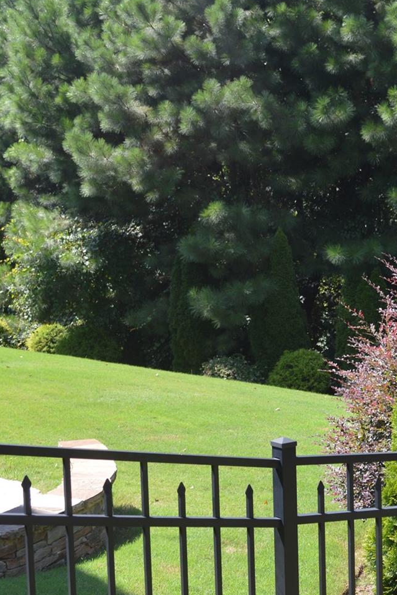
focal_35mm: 64
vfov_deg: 31.4
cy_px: 284
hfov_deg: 21.1
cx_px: 287
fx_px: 1059
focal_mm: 20
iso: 100
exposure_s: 1/250
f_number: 3.8
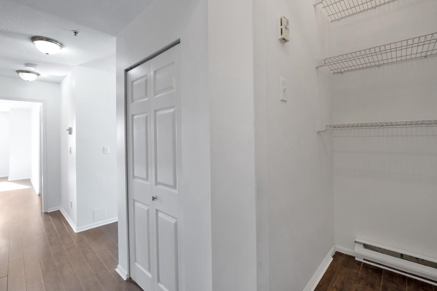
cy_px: 132
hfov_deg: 96.7
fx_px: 194
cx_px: 215
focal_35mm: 16
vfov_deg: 73.6
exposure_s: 1/160
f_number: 4
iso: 1000
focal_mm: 14
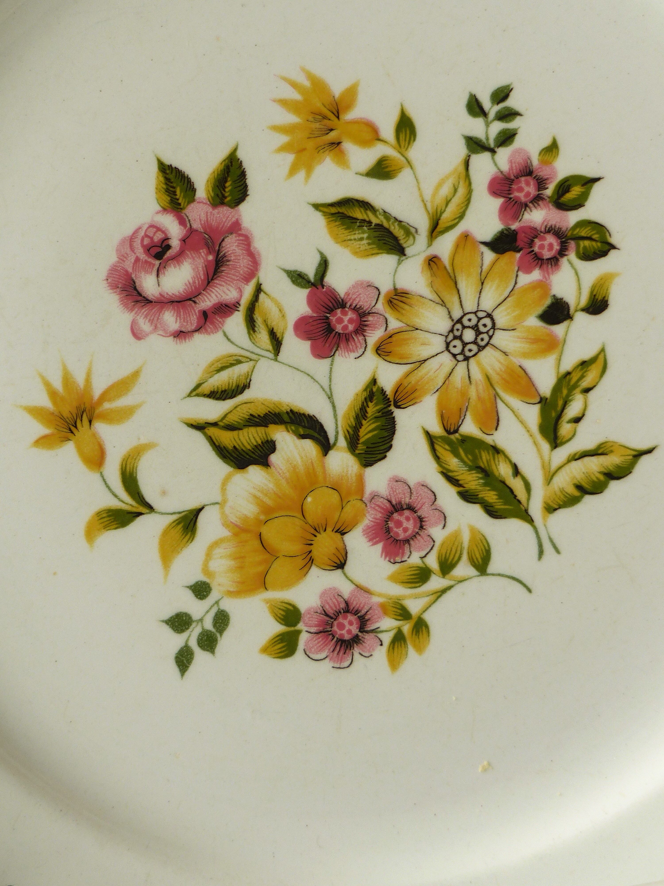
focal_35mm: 296
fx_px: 7570
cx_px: 332
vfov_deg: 6.7
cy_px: 443
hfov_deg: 5.0
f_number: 2.8
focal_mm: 48.4
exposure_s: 1/100
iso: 100
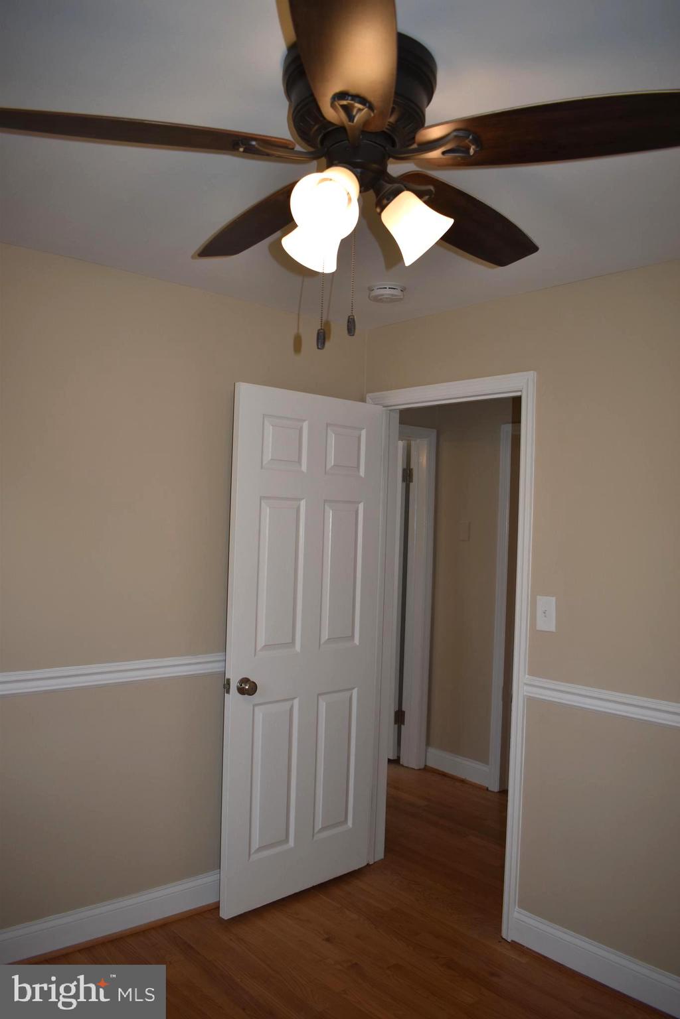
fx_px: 765
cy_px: 510
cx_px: 340
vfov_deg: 67.4
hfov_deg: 47.9
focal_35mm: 27
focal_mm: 18
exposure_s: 1/125
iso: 100
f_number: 3.5
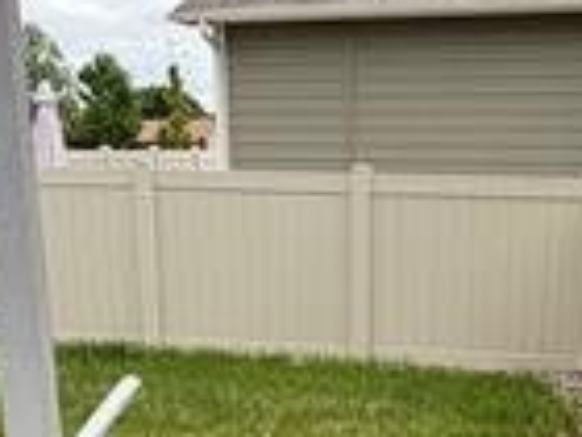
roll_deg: -0.4
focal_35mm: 64
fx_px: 1076
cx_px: 407
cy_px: 502
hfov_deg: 30.0
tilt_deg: -18.3
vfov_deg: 21.5
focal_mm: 2.22
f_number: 2.2
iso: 40
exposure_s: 1/770
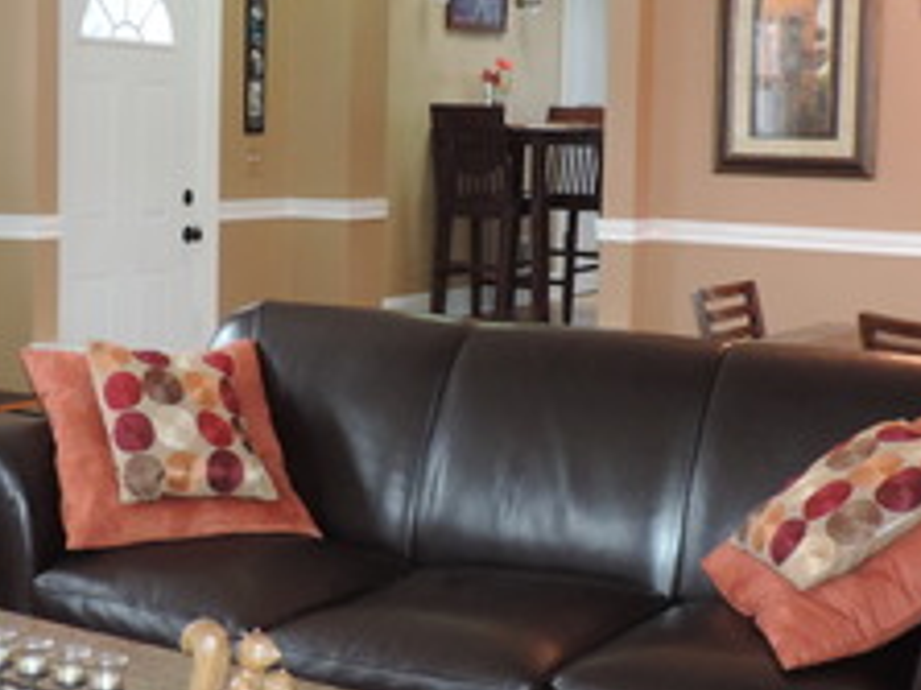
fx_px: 1835
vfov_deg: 21.2
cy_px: 260
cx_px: 363
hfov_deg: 28.1
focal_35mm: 69
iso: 360
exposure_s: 1/40
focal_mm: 4.3
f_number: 3
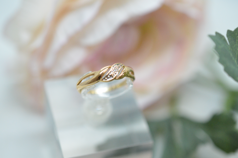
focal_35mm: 60
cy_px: 79
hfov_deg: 33.5
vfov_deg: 22.5
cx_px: 119
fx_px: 396
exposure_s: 1/2000
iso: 3200
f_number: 4
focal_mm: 40
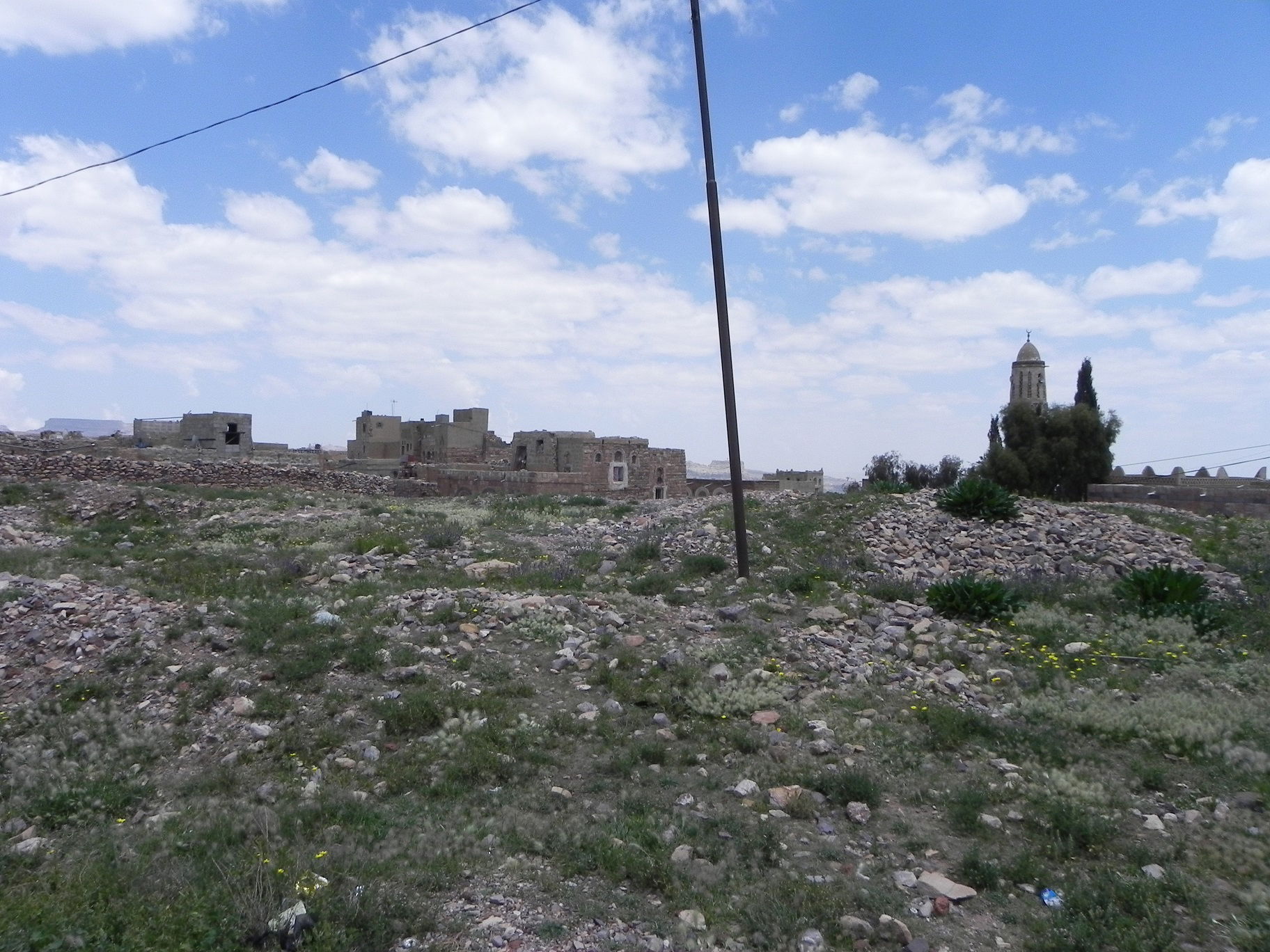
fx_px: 954
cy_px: 476
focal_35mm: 26
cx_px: 635
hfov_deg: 67.3
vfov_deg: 53.1
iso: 160
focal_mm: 4.6
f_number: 8
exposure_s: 1/418
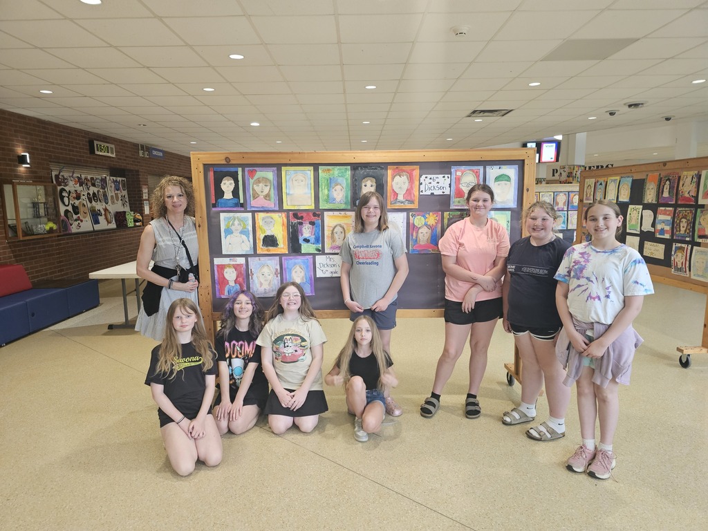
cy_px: 266
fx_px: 470
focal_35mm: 23
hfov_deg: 73.9
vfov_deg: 58.9
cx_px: 354
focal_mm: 6.3
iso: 320
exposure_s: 1/120
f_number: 1.7
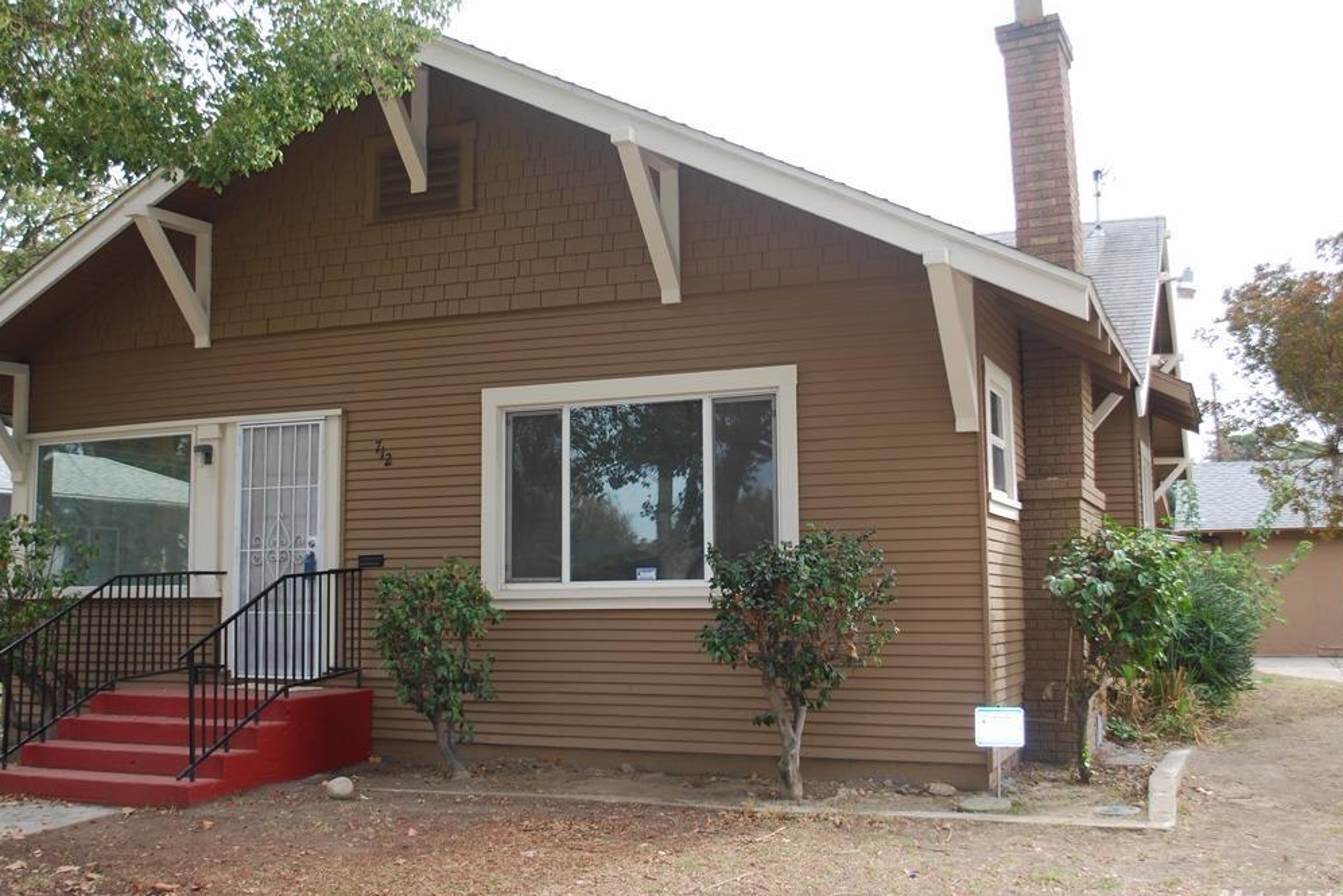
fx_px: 1380
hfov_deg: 51.9
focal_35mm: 37
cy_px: 455
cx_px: 661
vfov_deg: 36.0
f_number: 4.2
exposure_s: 1/125
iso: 140
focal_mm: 24
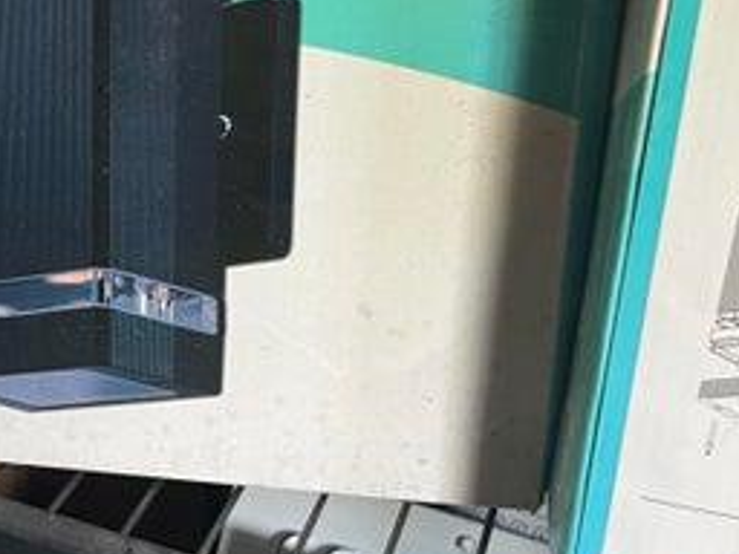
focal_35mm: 65
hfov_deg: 26.9
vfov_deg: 22.2
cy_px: 89
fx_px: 1388
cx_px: -110
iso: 125
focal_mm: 5.7
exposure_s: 1/74
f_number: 1.5
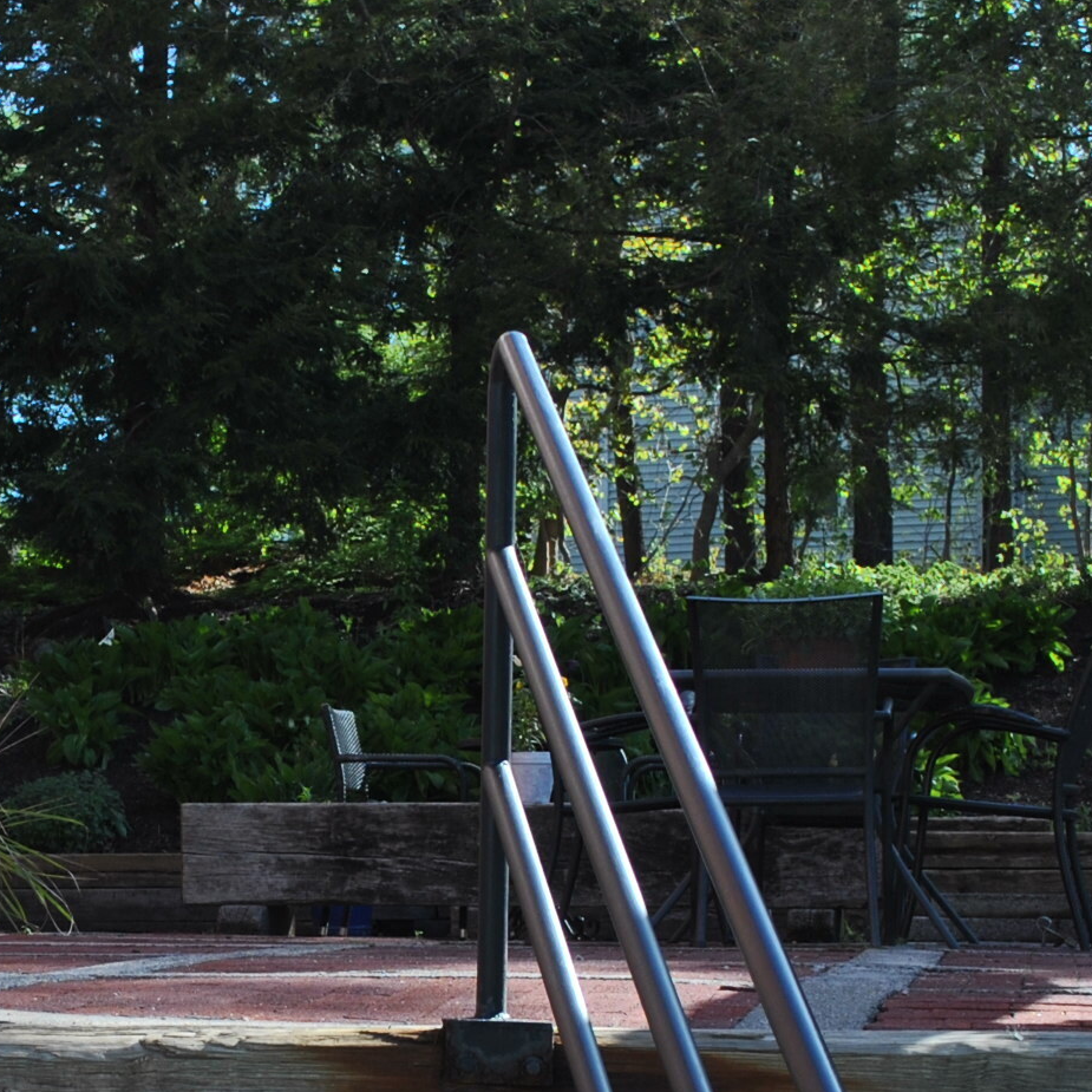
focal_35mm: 104
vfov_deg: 16.6
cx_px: 126
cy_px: 933
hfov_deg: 16.5
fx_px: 3712
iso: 100
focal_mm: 26
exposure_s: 1/160
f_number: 6.3
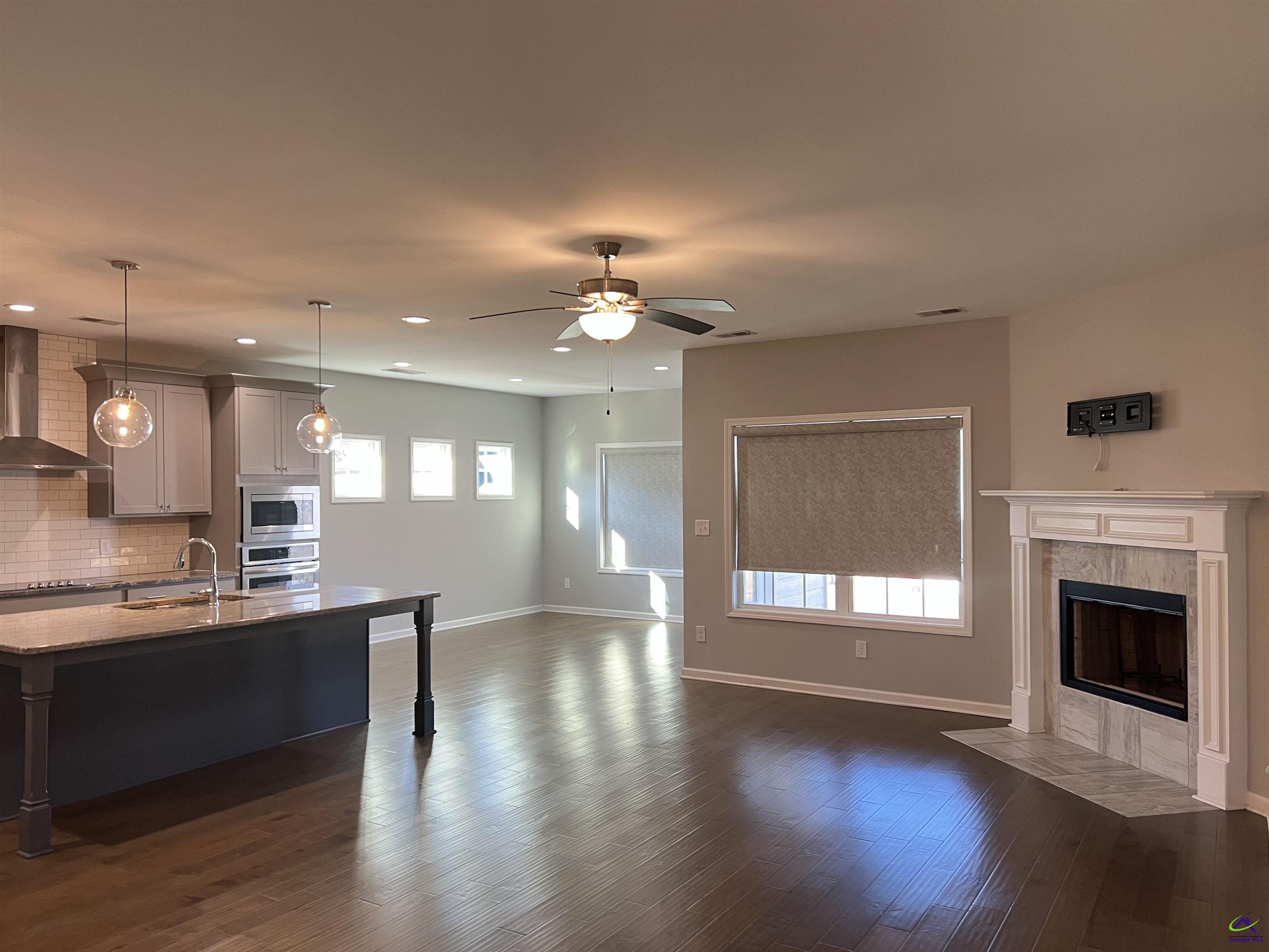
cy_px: 476
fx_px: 953
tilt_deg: -0.7
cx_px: 634
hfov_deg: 67.3
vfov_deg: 53.1
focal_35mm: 26
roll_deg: +0.0
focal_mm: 5.7
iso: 125
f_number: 1.5
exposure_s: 1/60
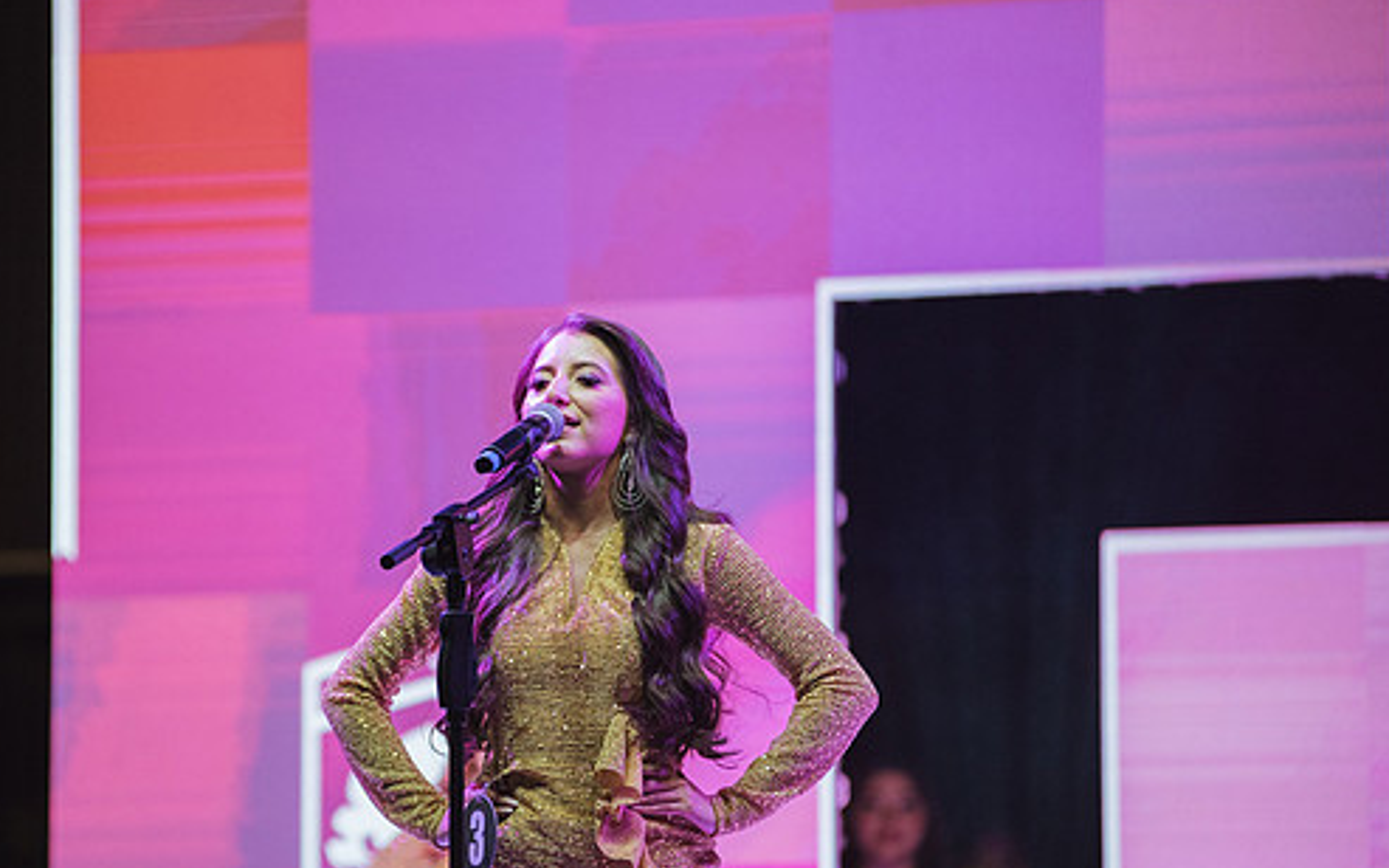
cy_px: 427
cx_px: 503
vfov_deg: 5.3
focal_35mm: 246
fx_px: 9311
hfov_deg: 8.5
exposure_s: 1/400
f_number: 2.8
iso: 1250
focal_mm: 185
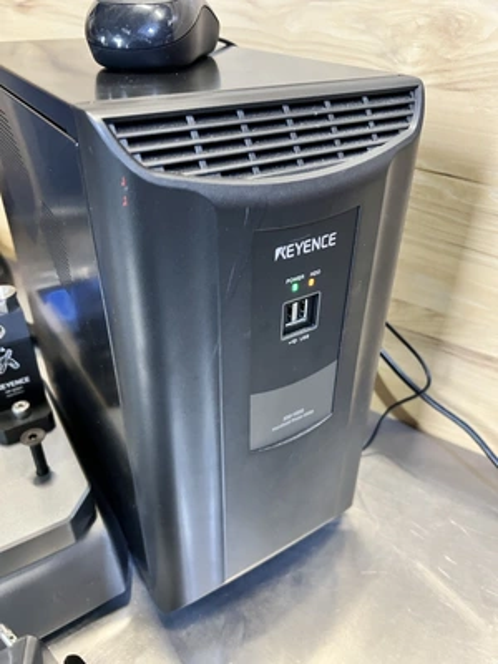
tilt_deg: -32.6
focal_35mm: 26
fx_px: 499
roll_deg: -0.5
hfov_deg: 53.1
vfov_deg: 67.3
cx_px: 249
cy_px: 332
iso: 640
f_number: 1.5
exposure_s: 1/40
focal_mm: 5.7
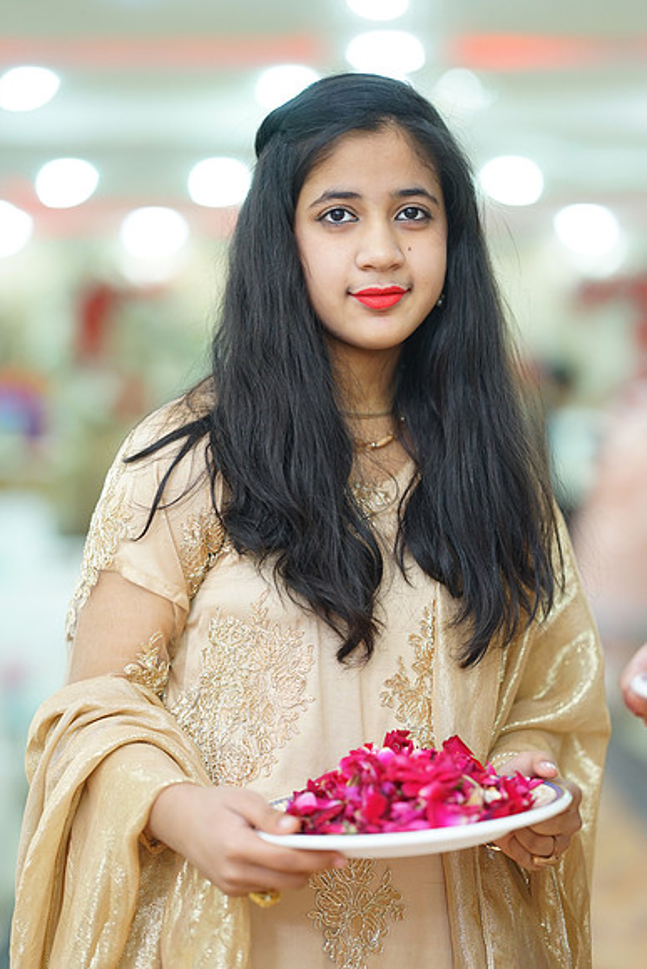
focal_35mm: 85
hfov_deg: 16.1
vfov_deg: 23.9
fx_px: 2290
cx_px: 324
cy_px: 484
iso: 640
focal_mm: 85
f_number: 1.7
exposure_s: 1/160
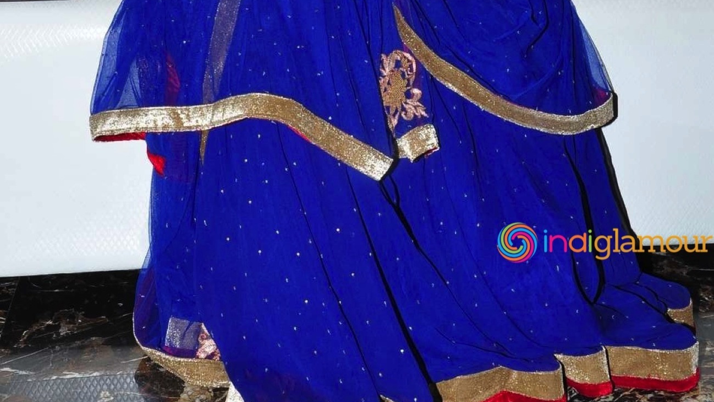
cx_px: 357
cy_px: -84
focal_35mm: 71
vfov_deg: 16.3
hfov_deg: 29.7
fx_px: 1344
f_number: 13
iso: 400
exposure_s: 1/125
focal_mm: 30
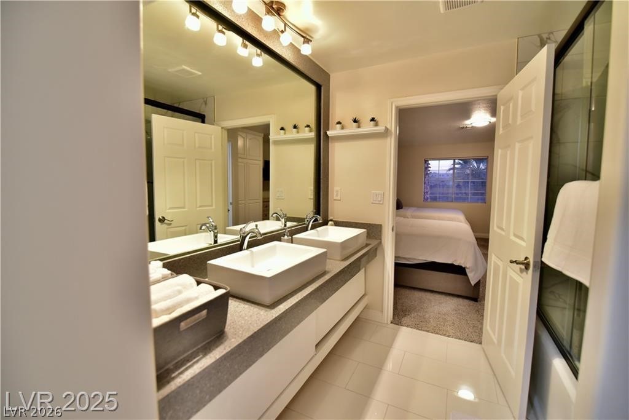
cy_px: 210
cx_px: 314
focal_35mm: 15
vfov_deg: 77.3
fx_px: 262
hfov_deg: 100.4
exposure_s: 1/60
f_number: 2.8
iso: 2000
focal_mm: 15
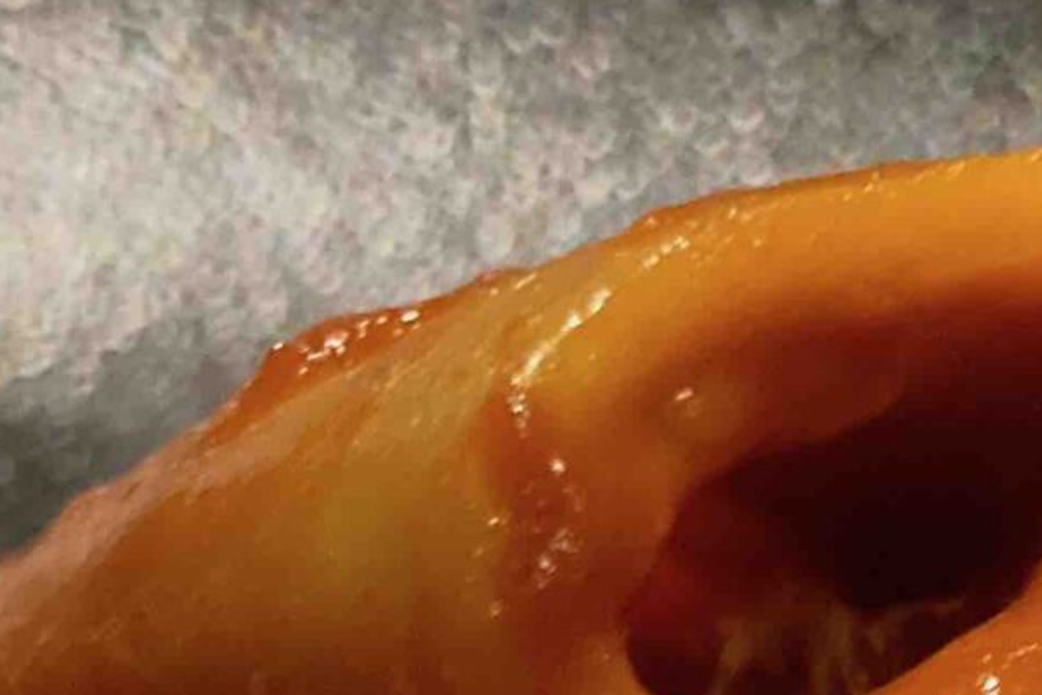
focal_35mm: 124
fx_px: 3590
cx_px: 782
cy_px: 1123
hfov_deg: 16.4
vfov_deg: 10.6
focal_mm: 3.99
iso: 640
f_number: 1.8
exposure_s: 1/30
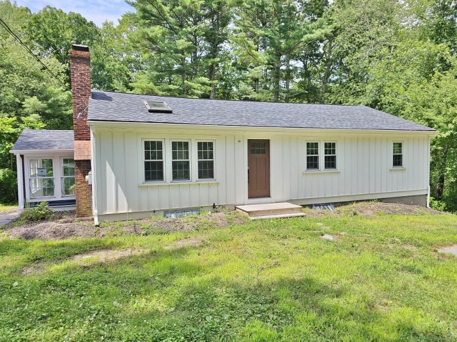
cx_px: 228
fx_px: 304
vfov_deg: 58.9
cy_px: 171
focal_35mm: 23
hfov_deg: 73.9
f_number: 1.7
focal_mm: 6.3
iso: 10
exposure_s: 1/500
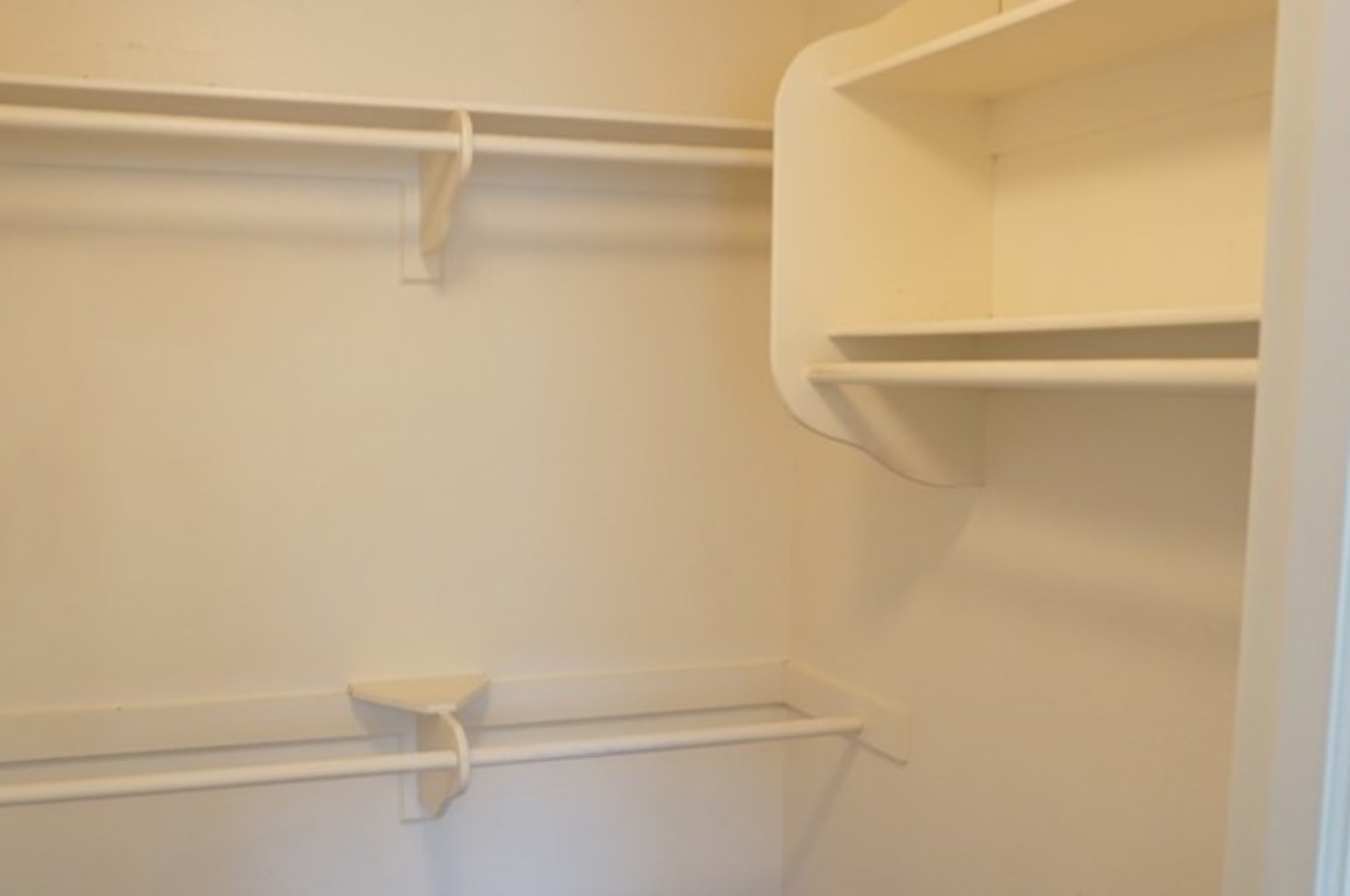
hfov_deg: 52.9
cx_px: 553
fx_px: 1348
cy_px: 536
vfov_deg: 36.6
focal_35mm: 36
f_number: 3.5
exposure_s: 1/60
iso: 400
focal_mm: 16
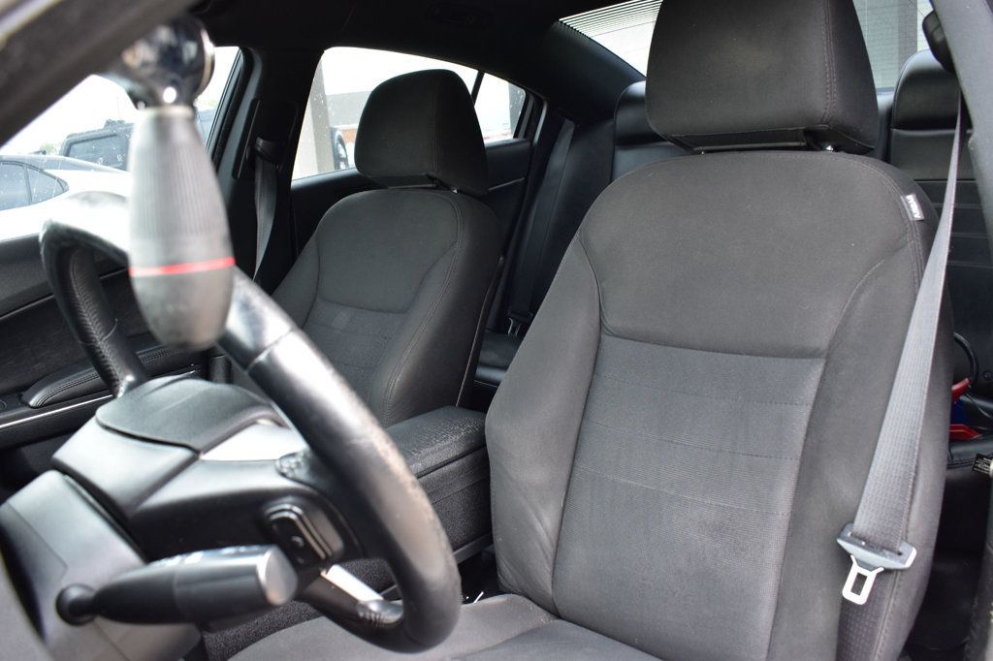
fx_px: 827
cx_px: 496
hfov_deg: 61.9
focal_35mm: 30
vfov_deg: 43.6
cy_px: 330
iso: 400
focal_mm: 20
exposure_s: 1/20
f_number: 6.3
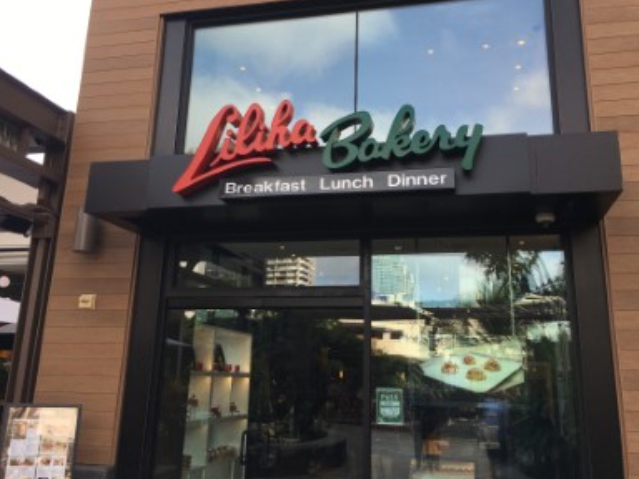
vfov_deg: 41.7
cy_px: 200
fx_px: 628
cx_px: 329
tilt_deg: +14.4
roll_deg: -2.5
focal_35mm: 34
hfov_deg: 53.9
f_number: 2.2
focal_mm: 4.15
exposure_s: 1/513
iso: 25
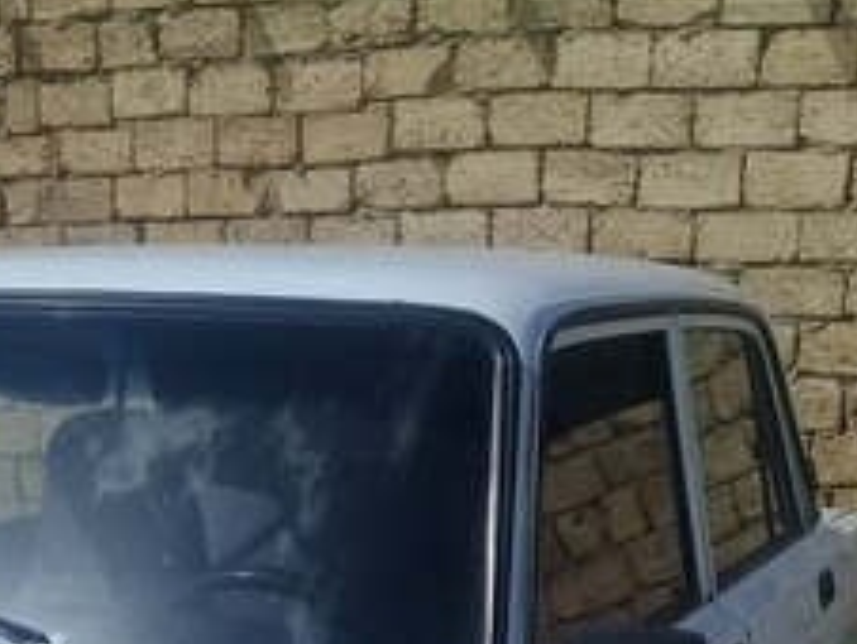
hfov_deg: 28.5
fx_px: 1685
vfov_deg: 19.4
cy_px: 905
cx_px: 353
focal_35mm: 68
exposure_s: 1/3322
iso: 50
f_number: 2.2
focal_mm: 3.3
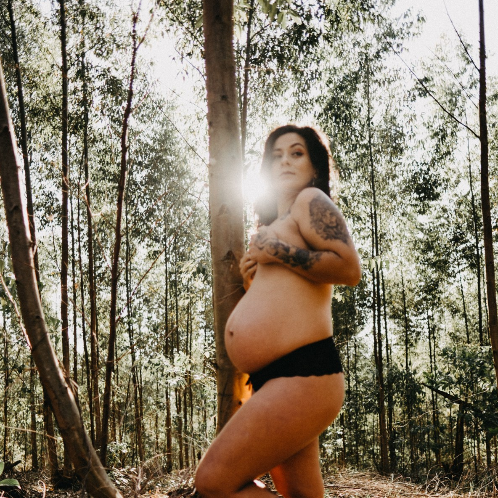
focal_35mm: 31
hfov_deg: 52.5
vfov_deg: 51.3
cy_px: 343
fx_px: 505
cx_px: 252
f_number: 1.4
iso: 160
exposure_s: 1/500
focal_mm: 16
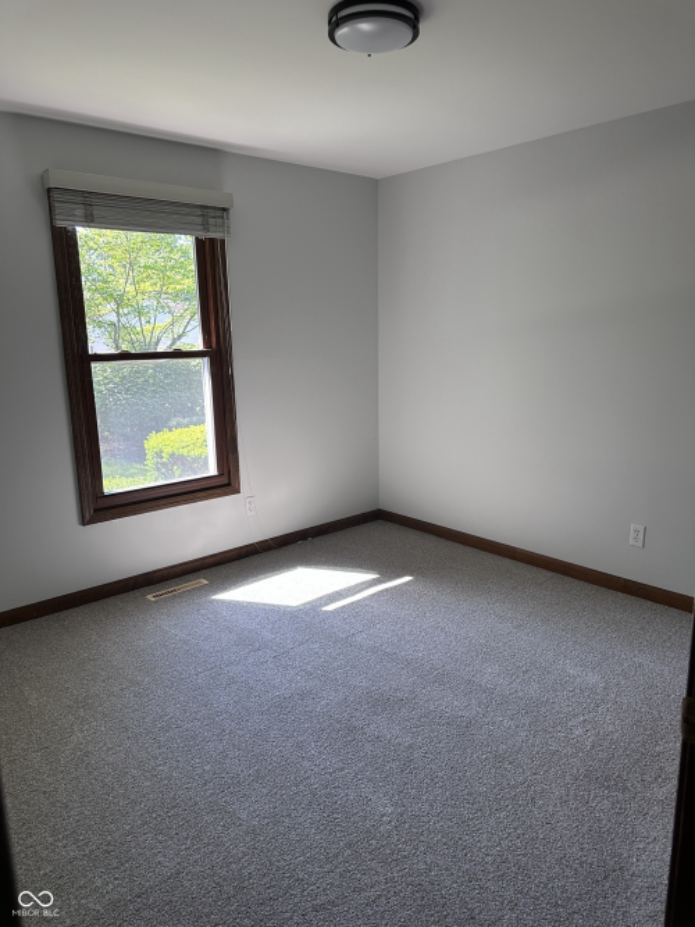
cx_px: 348
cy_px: 464
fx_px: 643
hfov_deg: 56.8
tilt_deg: -11.1
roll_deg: +0.4
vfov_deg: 71.6
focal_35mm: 24
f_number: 1.78
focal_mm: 6.86
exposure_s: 1/121
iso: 100
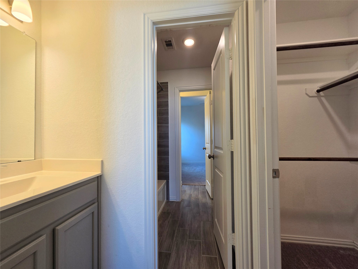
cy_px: 134
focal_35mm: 13
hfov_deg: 106.2
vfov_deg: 89.9
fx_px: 134
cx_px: 179
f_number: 2.2
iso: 80
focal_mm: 2.2
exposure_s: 1/120
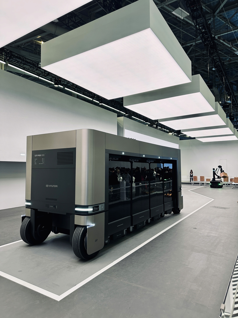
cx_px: 119
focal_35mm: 24
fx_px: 220
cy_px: 159
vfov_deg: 71.6
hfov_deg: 56.8
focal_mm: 6.86
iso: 125
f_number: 1.78
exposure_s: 1/120
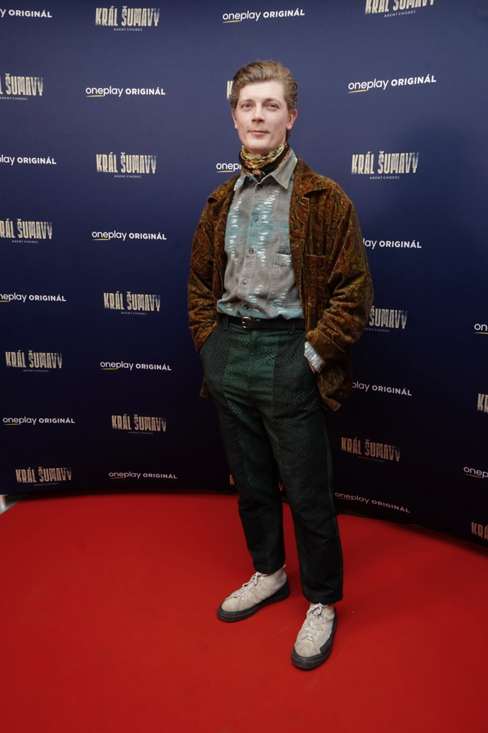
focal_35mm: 31
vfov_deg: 60.3
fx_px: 630
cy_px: 366
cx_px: 244
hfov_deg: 42.3
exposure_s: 1/125
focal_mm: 31
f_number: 7.1
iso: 2000
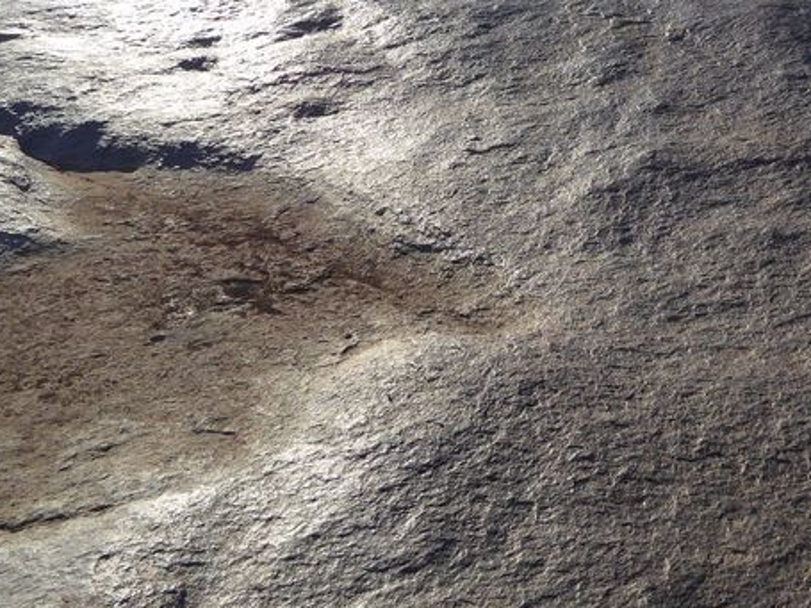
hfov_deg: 42.3
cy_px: 123
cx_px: 547
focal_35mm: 44
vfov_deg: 32.0
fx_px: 1031
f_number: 3.3
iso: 80
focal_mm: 4.3
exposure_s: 1/1300
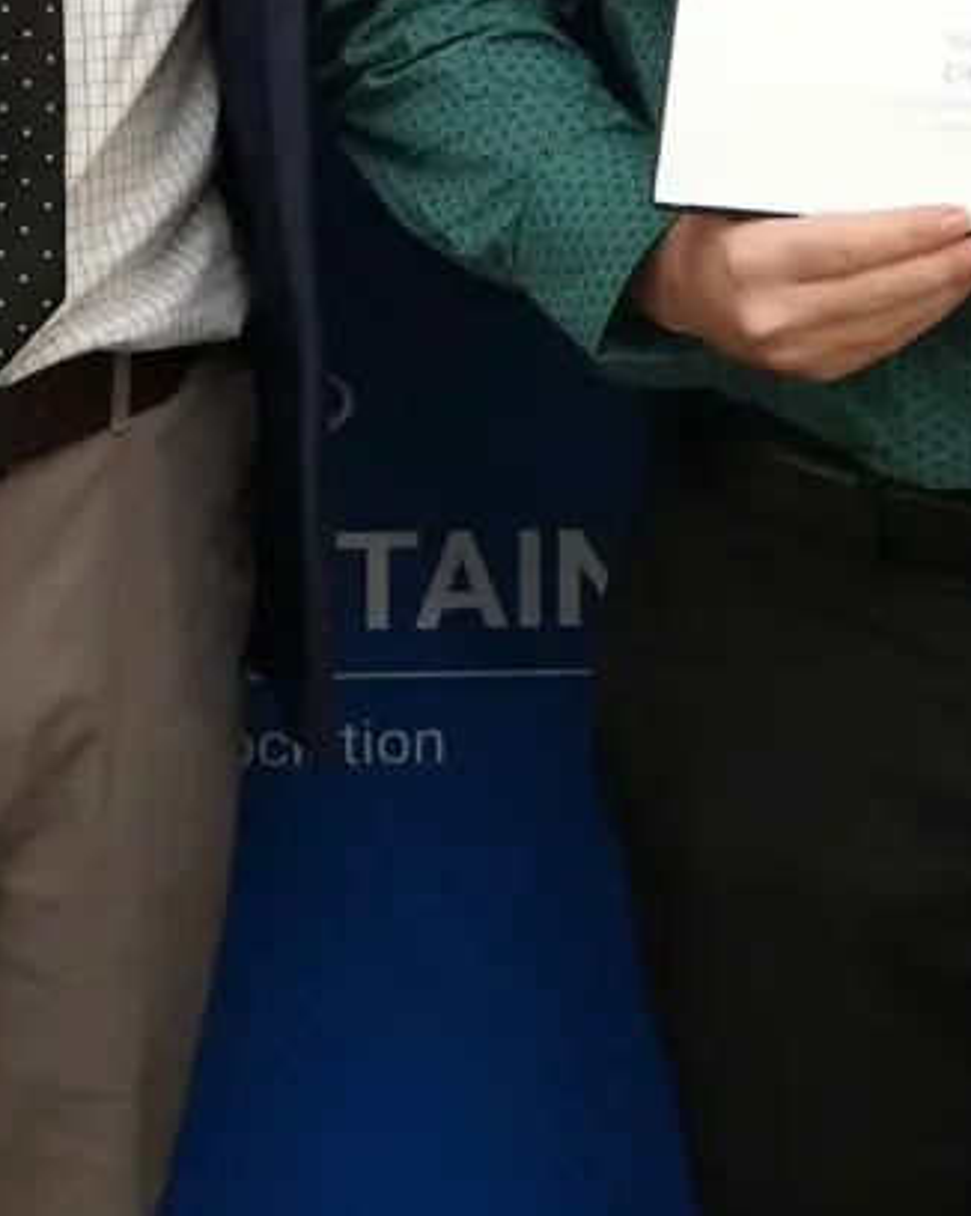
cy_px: -513
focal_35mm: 117
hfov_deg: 13.1
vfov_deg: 15.4
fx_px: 4206
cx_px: 810
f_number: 4
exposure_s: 1/160
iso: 6400
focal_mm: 29
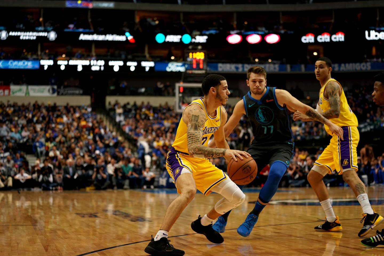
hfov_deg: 28.1
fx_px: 768
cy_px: 128
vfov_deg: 18.9
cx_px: 192
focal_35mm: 72
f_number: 2.8
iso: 2000
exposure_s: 1/1000
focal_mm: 72
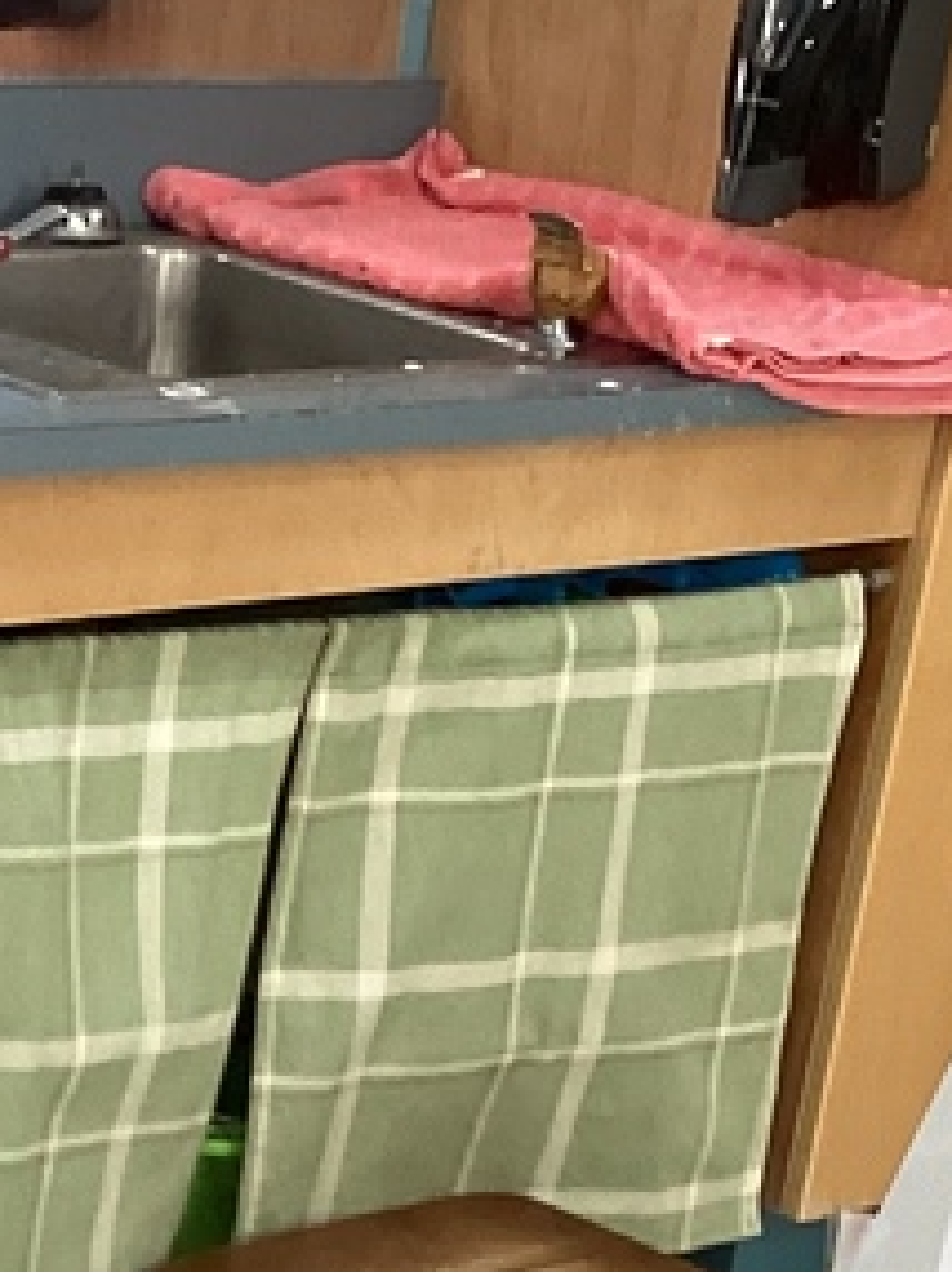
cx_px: -169
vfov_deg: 16.9
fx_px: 4076
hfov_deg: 13.0
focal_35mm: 111
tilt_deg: -26.8
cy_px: 1548
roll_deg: -4.9
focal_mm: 3.3
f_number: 2.4
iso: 160
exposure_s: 1/50
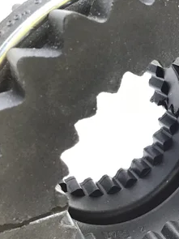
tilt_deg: -34.8
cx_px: 146
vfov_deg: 44.8
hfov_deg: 33.2
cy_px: 118
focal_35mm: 42
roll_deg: +0.3
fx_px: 290
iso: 32
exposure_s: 1/30
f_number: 2.4
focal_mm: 3.3
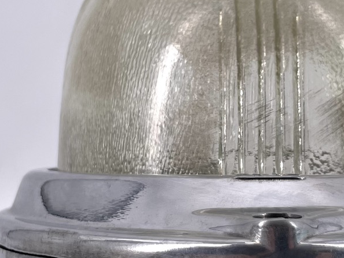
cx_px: 244
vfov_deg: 17.5
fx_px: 835
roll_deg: +0.4
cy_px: 181
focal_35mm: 84
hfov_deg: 23.1
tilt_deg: -1.7
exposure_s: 1/739
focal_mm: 4.2
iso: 32
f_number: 1.6
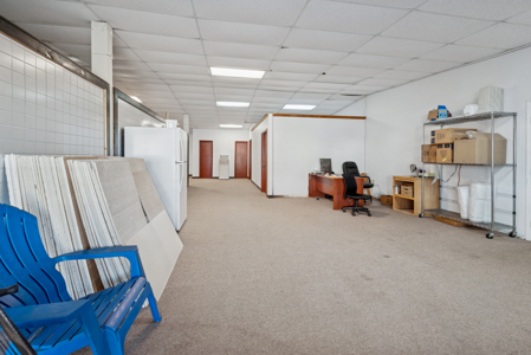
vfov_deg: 81.3
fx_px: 207
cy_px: 178
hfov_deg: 104.2
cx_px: 266
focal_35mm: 14
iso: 400
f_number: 9
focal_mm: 14
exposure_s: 1/20
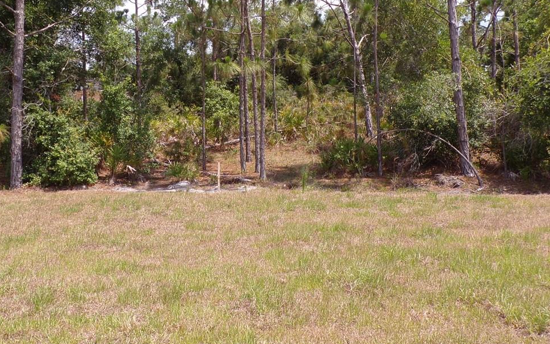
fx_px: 630
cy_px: 129
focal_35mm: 42
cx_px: 259
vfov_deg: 30.4
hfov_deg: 47.2
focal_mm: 4.3
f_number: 5.8
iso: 80
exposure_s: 1/210
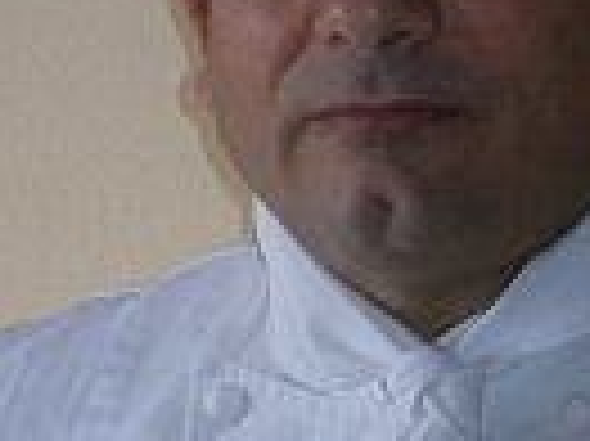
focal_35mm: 205
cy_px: 117
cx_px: 356
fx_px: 3491
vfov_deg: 7.2
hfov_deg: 9.7
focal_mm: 10.7
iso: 125
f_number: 3.9
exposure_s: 1/50
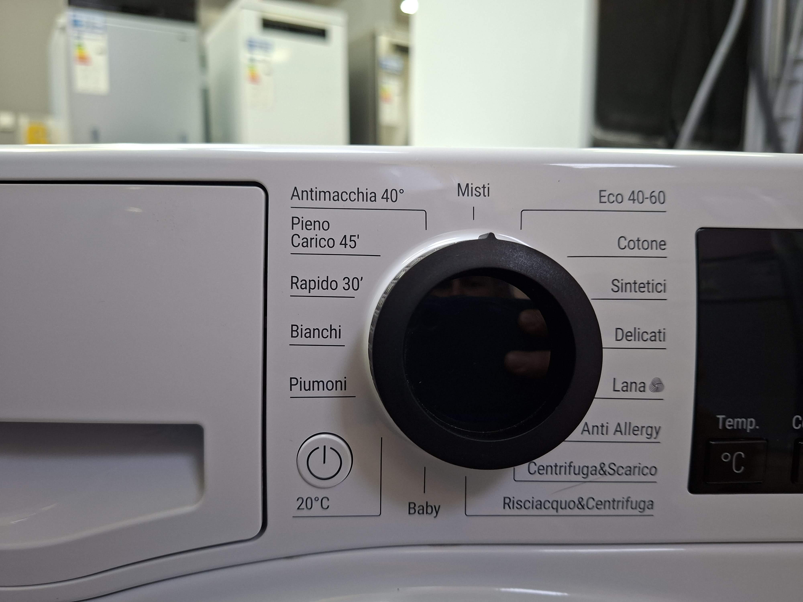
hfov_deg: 73.9
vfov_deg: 58.9
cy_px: 301
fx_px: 534
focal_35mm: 23
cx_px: 402
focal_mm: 5.54
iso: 160
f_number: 1.8
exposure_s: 1/50
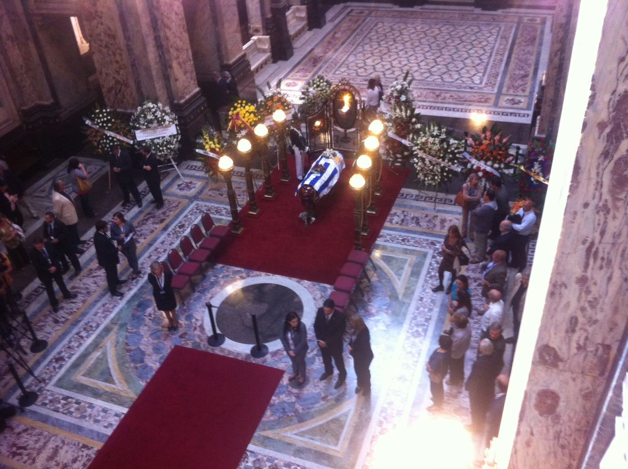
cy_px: 234
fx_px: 634
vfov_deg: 40.6
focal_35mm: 35
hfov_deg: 52.7
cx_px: 314
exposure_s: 1/15
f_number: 2.8
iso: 200
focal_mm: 3.85
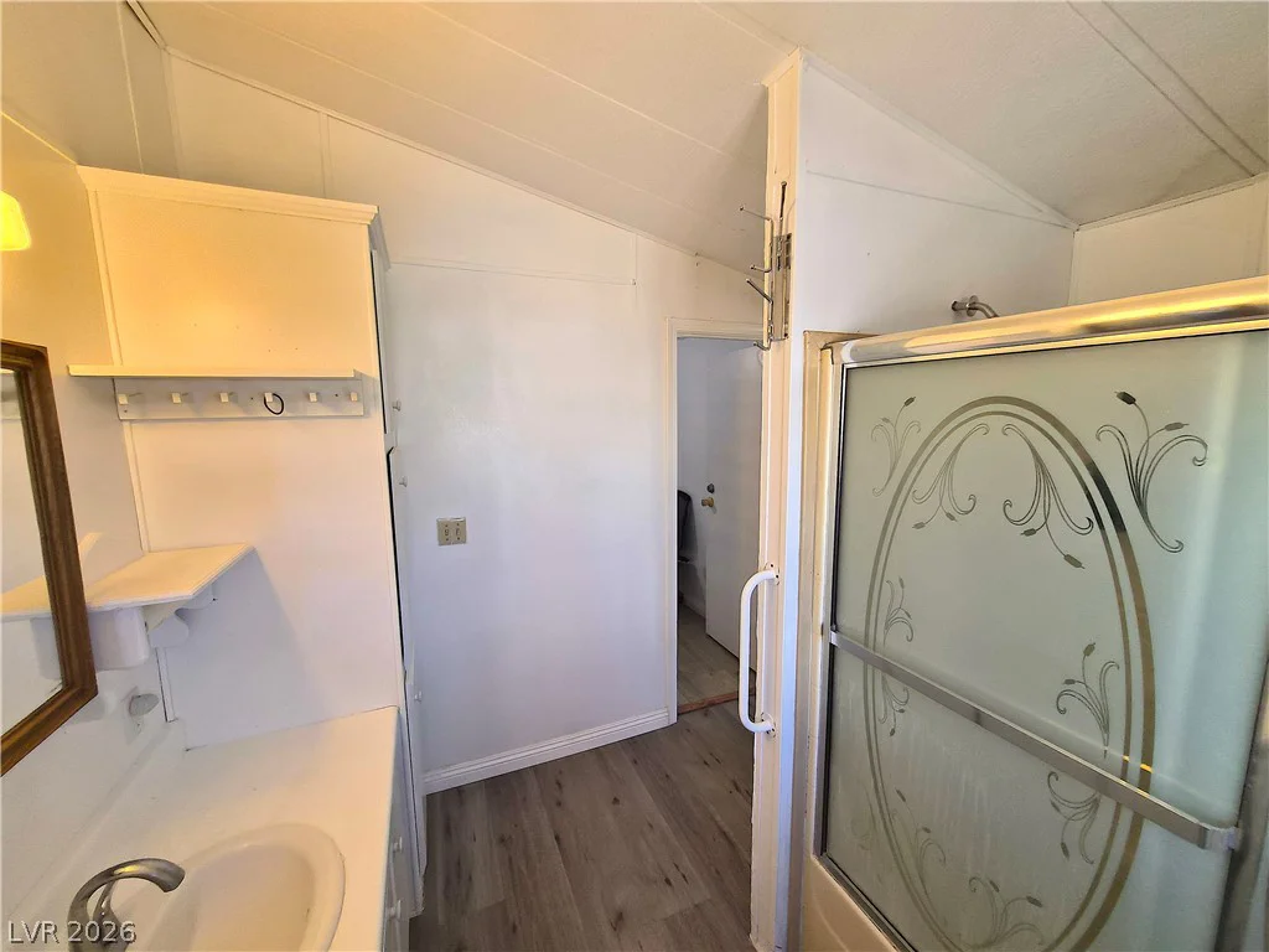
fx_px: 477
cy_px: 476
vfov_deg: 89.9
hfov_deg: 106.2
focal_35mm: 13
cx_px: 634
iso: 80
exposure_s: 1/60
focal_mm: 1.7
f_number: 2.2
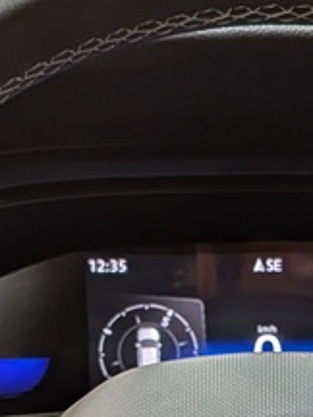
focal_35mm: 114
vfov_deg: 16.4
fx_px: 1374
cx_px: 301
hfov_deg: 12.9
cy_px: 521
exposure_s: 1/40
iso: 69
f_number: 1.7
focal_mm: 4.53
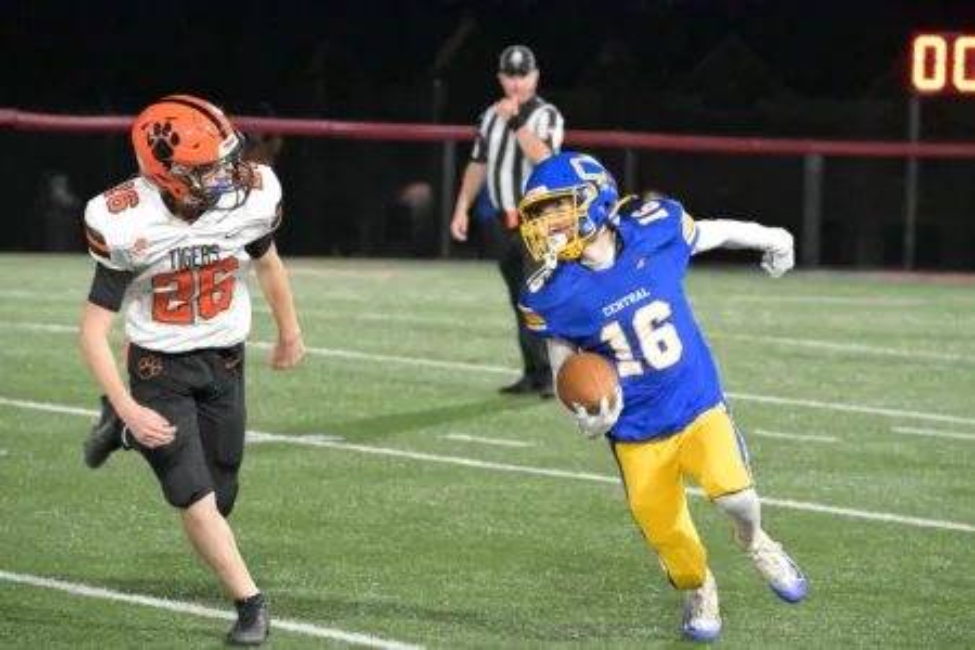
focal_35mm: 180
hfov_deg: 11.4
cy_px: 325
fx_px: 4875
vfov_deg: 7.6
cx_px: 488
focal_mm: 180
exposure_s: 1/1000
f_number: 6.3
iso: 40000
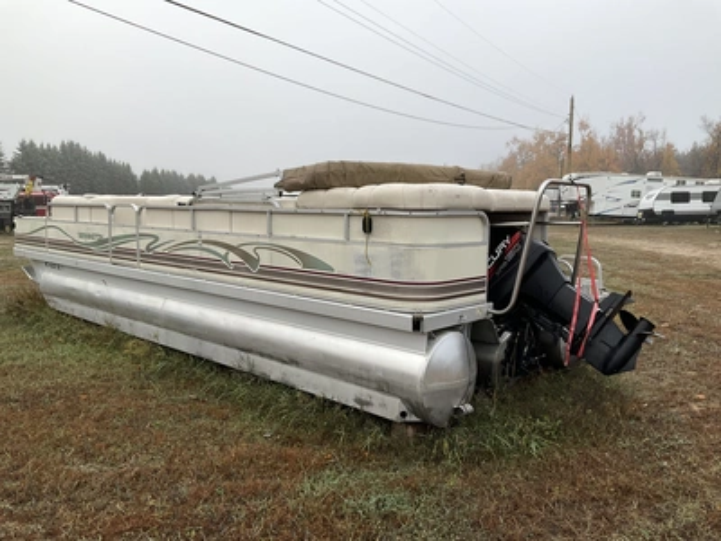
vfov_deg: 48.2
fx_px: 604
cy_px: 270
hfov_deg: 61.7
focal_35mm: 29
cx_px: 360
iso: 20
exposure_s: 1/176
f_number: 1.8
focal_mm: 3
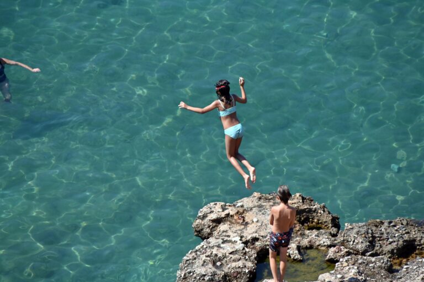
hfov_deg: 4.6
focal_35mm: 450
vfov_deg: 3.1
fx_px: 5300
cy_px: 141
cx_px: 212
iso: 400
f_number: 10
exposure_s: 1/1000
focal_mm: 300
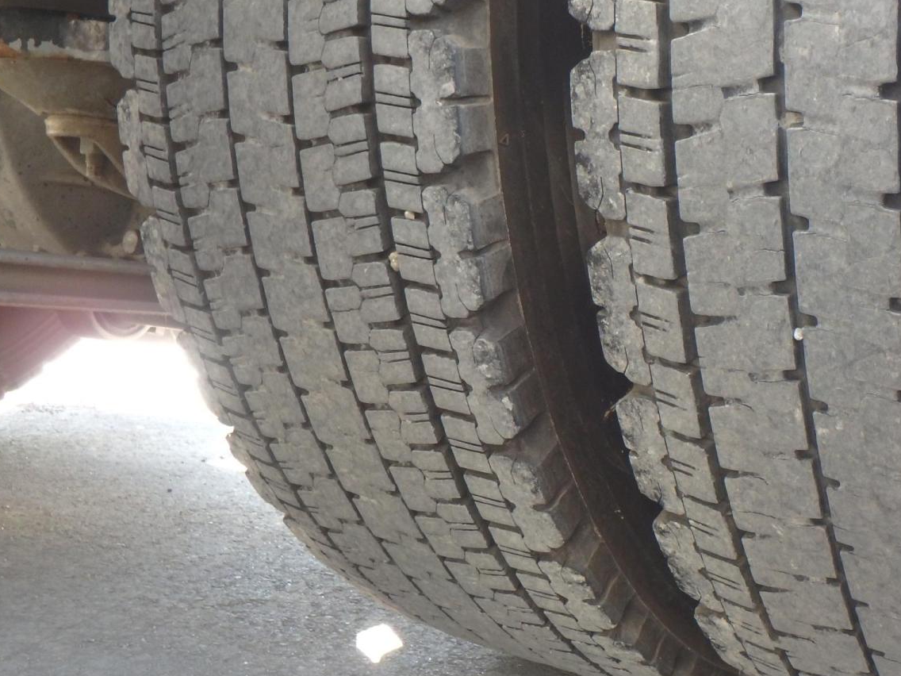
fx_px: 1275
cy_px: 365
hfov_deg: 38.3
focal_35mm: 49
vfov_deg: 29.7
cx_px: 626
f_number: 4.6
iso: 250
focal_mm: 5.2
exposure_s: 1/30
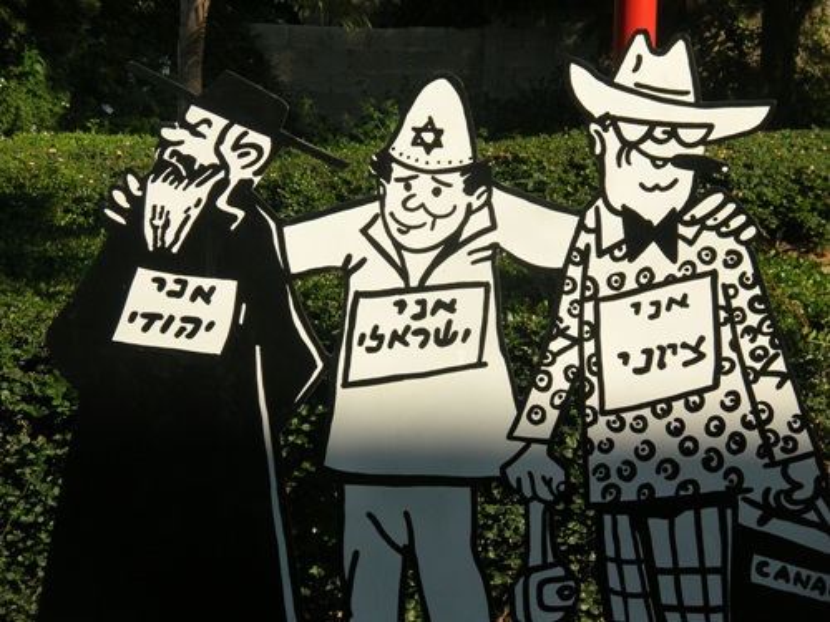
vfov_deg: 12.0
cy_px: 311
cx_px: 415
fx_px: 2973
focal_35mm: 124
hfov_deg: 15.9
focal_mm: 20.4
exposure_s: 1/317
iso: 50
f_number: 5.1
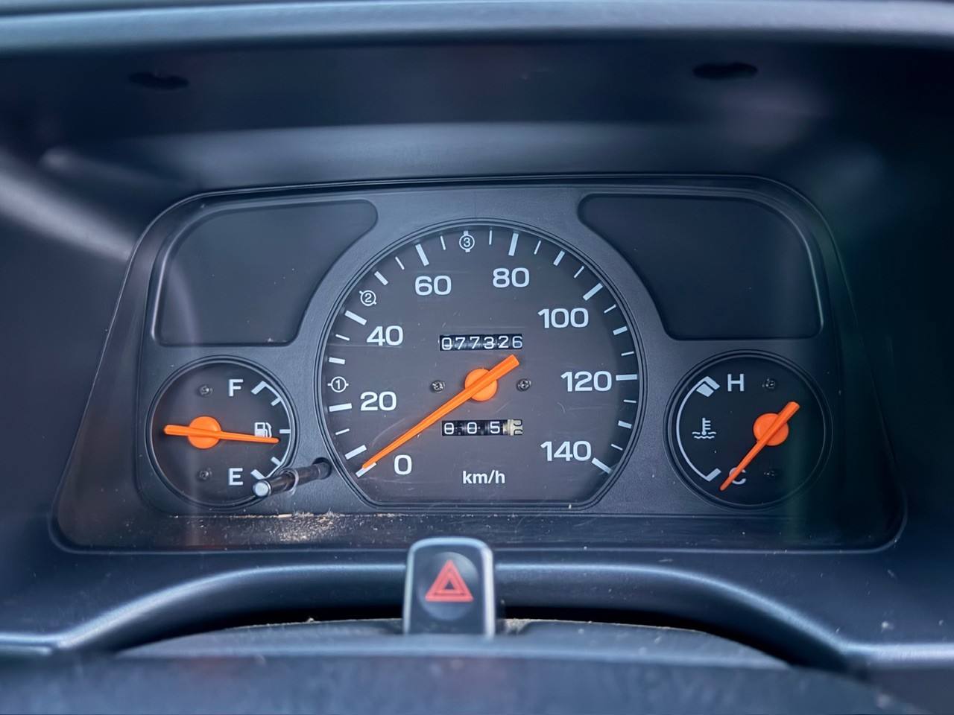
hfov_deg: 71.6
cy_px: 358
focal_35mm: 24
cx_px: 477
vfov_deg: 56.8
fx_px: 661
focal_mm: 6.76
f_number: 1.78
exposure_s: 1/9
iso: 1600
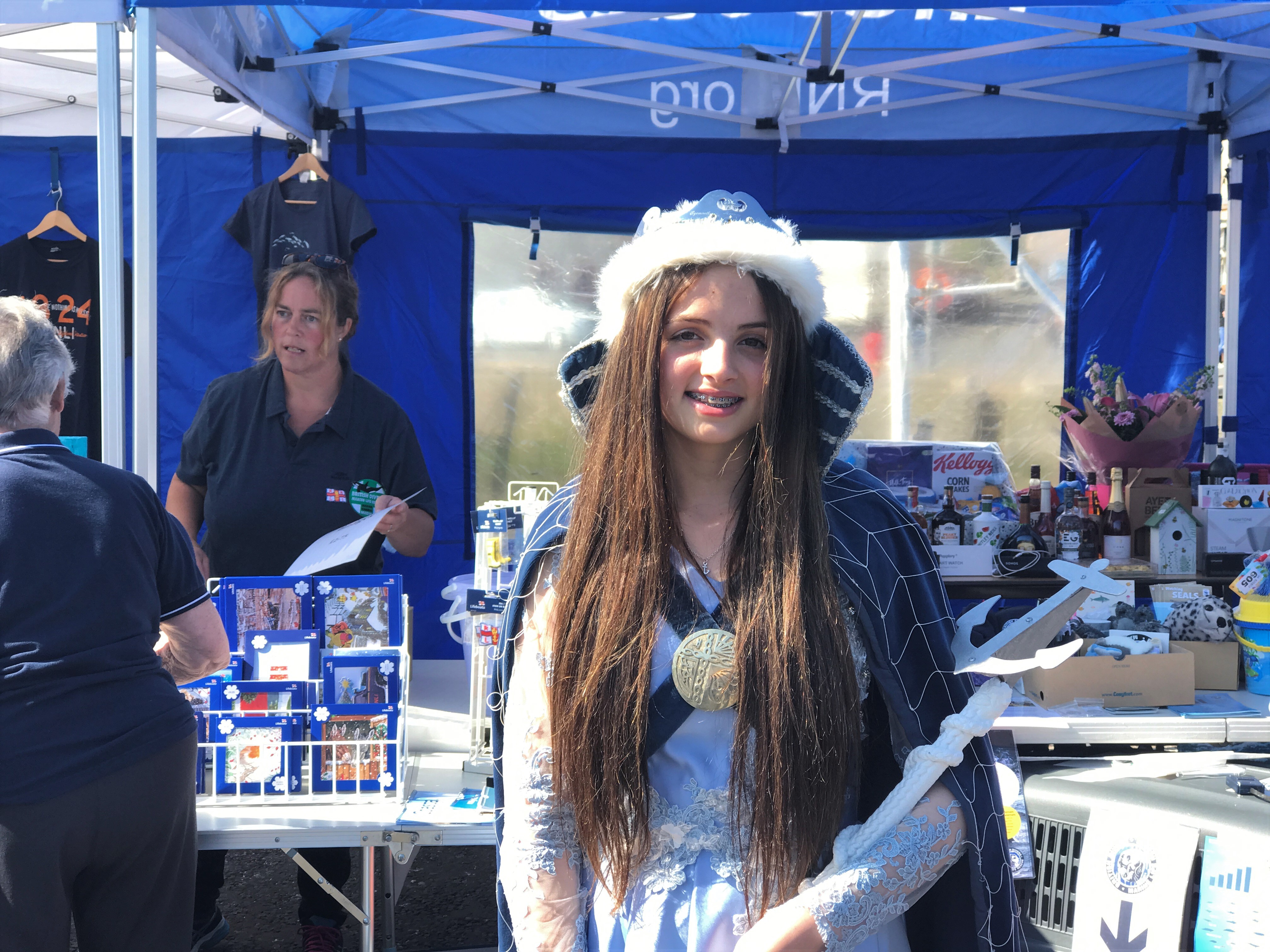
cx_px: 635
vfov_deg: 25.7
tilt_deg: -5.2
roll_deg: +0.4
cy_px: 476
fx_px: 2091
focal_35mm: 57
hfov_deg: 33.8
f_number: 2.8
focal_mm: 6.6
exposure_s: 1/213
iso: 20
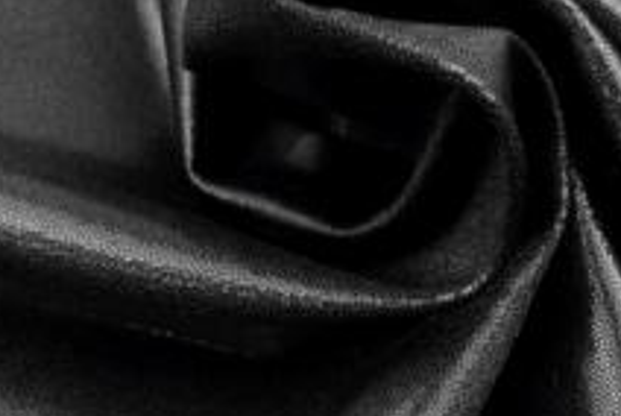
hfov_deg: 28.3
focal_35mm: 71
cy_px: 145
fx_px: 1226
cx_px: 390
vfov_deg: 19.2
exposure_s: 1/80
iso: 1600
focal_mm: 10.6
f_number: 8
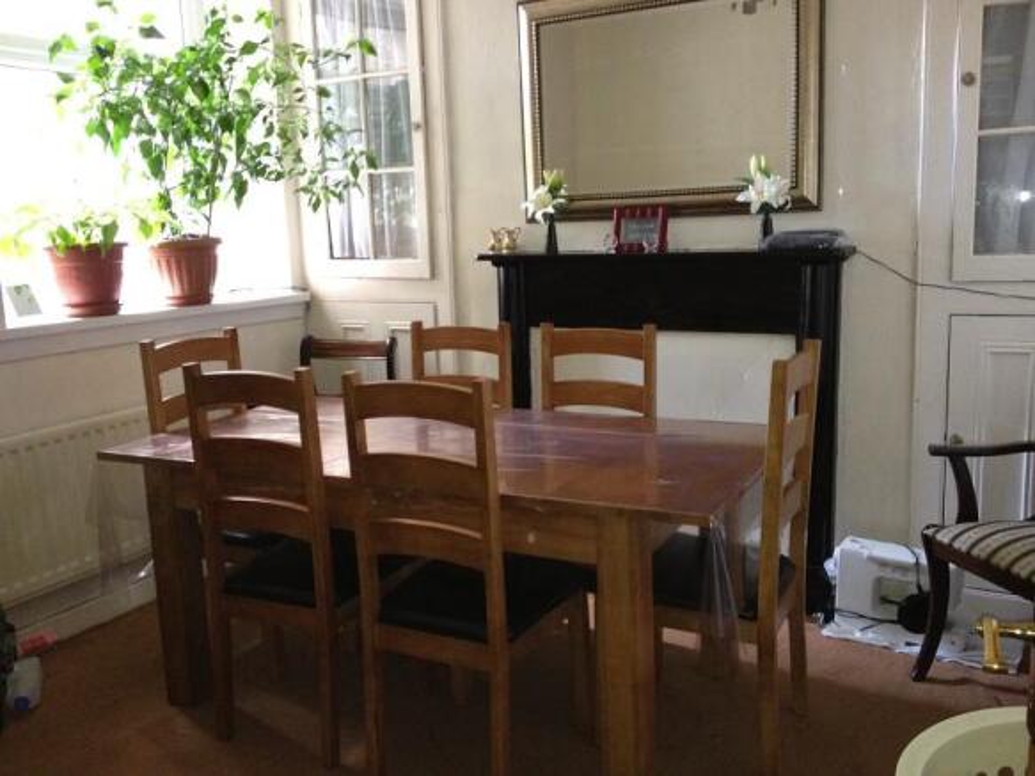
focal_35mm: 35
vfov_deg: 40.7
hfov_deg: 52.6
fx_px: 1046
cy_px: 388
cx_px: 518
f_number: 2.4
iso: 320
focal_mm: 4.28
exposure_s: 1/20
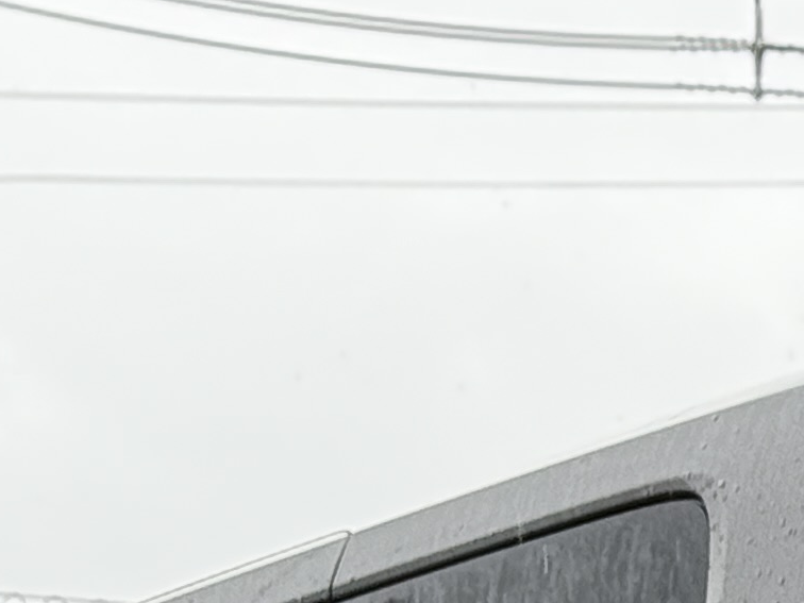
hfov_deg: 7.7
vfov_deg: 5.6
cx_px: 719
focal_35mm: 256
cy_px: 1530
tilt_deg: +2.2
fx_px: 5946
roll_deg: +0.5
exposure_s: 1/318
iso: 100
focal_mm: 6.76
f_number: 1.78
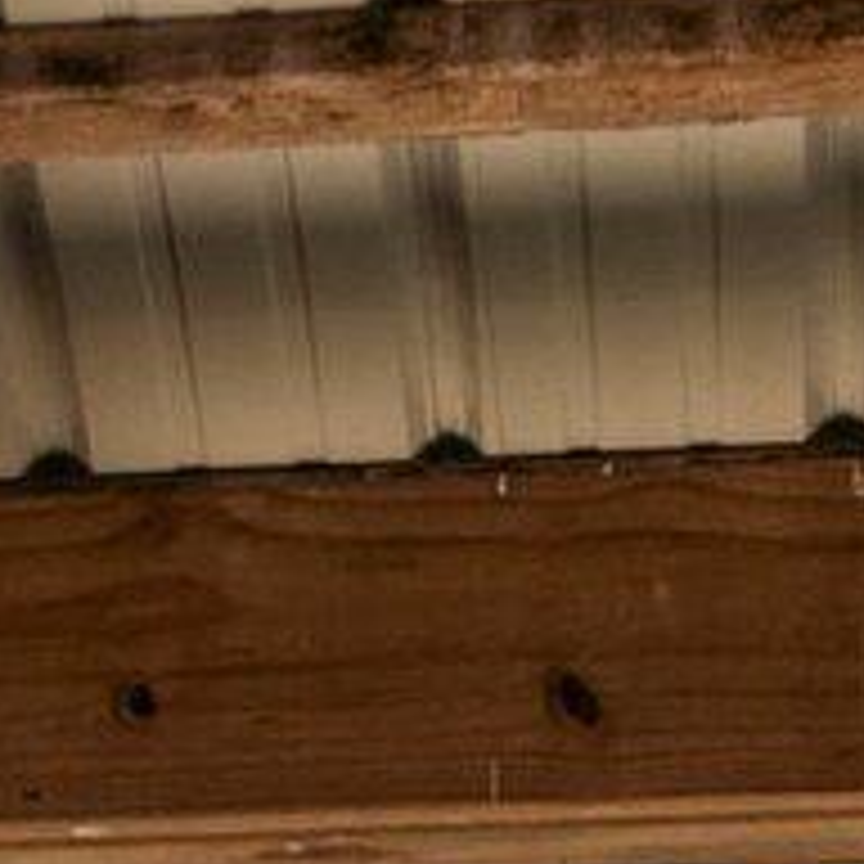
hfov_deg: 5.3
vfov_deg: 5.1
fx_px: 9234
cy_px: 2660
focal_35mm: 327
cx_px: -693
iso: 100
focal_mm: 24
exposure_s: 1/250
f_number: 7.1
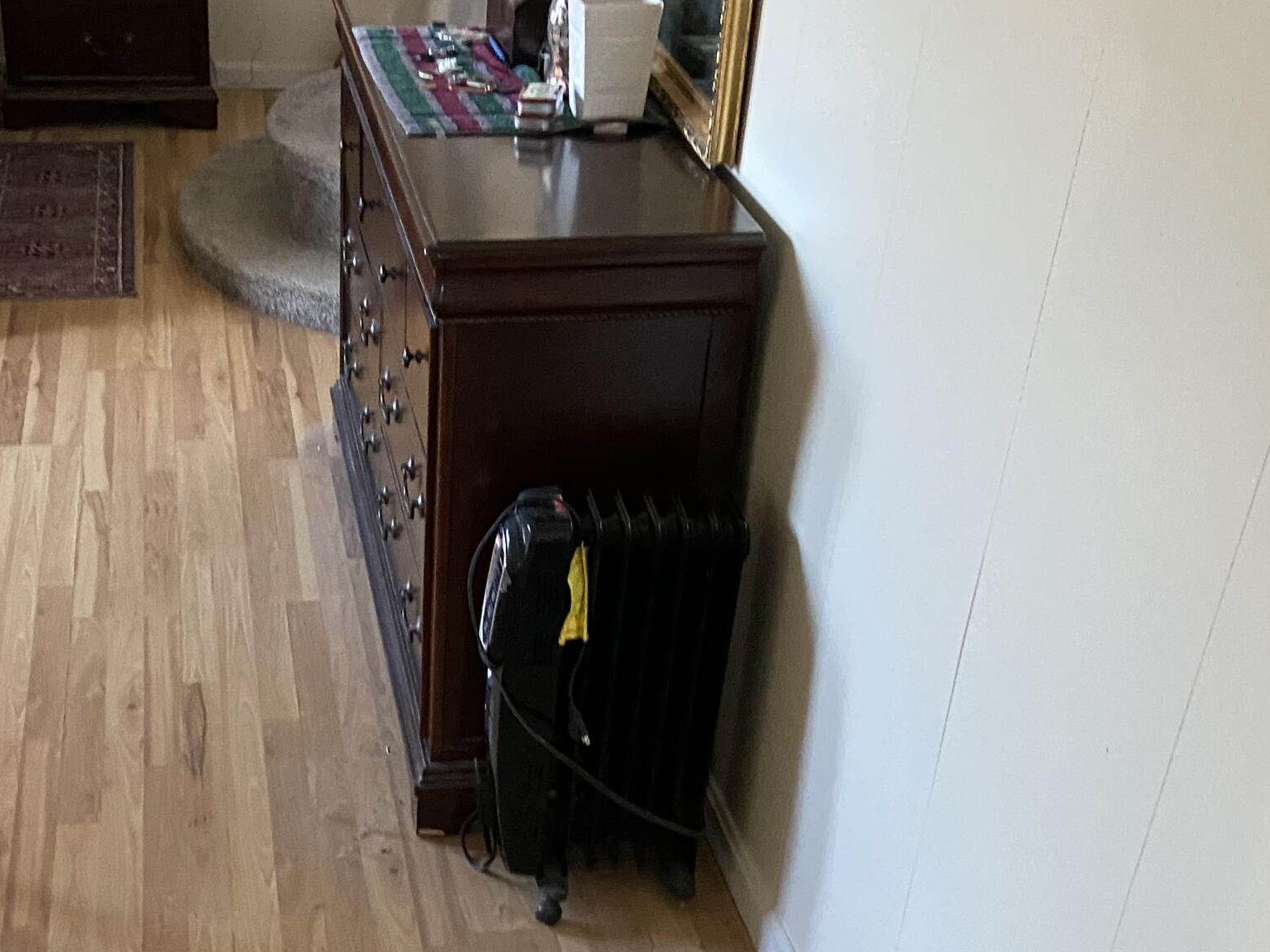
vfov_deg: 27.9
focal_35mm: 51
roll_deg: -1.0
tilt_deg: -33.9
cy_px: 777
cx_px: 400
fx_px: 1871
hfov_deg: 37.0
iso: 500
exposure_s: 1/56
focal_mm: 4.25
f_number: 1.8
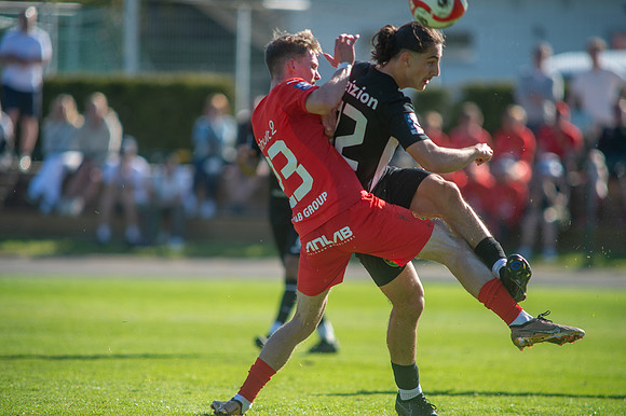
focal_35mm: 420
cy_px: 208
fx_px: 7299
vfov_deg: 3.3
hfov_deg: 4.9
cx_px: 313
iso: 360
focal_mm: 420
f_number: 4
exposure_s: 1/1600
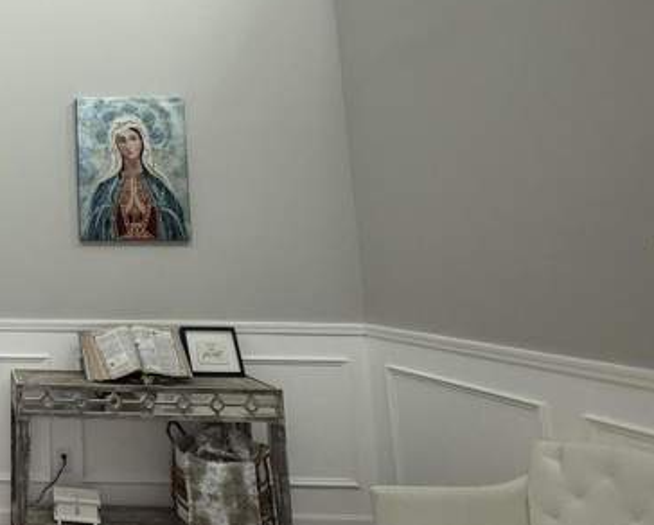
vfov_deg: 47.7
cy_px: 171
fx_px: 581
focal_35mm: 30
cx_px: -61
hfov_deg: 44.9
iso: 80
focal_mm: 2.22
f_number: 2.2
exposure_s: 1/99
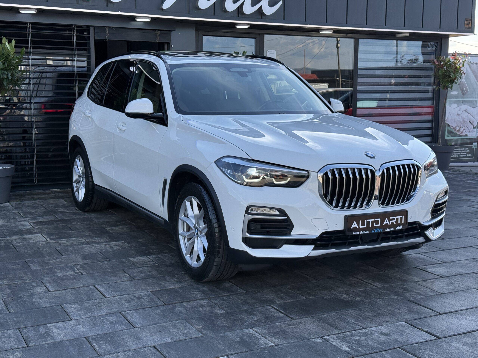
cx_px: 239
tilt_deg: -5.7
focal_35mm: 48
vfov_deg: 30.3
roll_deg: -0.1
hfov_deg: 39.7
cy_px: 179
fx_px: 663
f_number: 1.78
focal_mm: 6.76
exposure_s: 1/1715
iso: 100
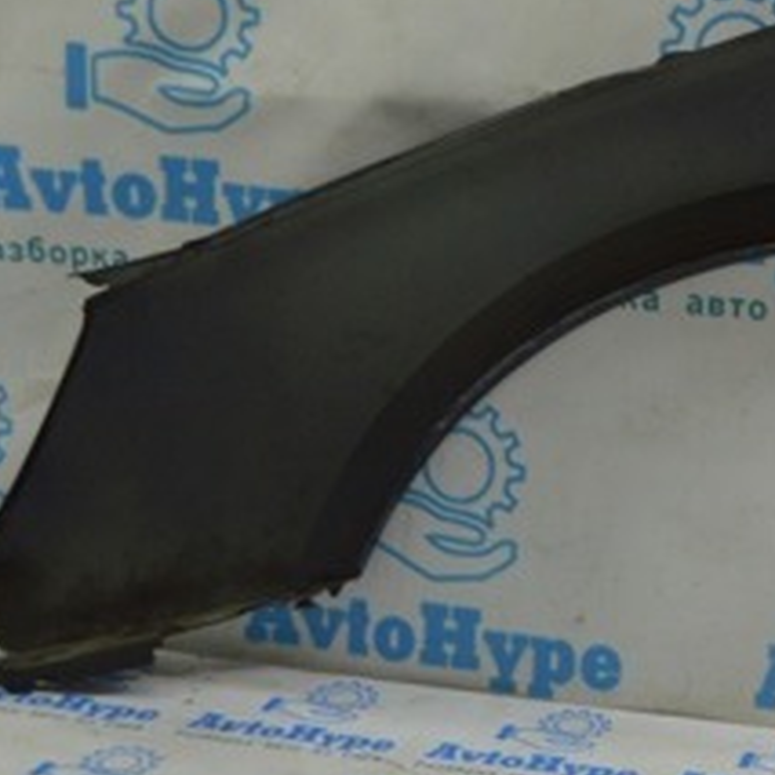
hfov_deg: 18.0
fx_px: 2330
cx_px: 910
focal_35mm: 92
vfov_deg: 18.8
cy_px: 220
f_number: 5.6
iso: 400
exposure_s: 1/40
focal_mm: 24
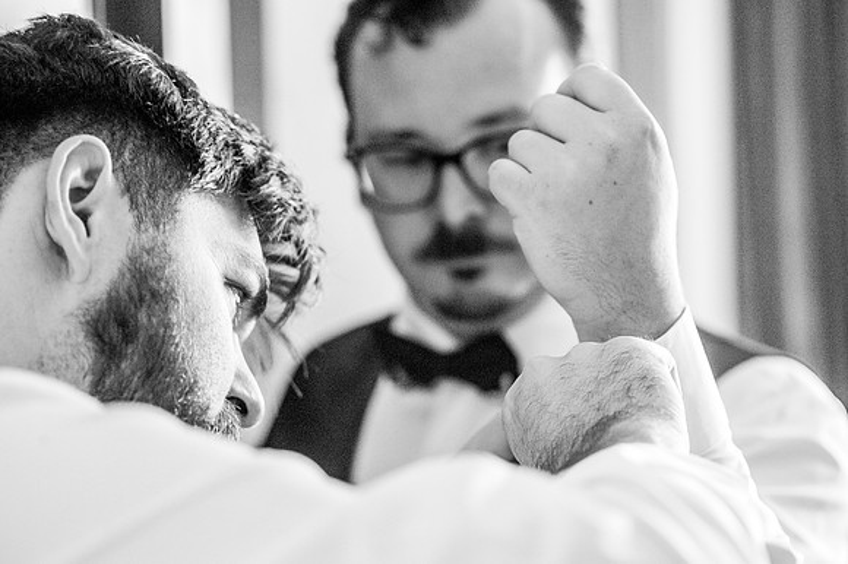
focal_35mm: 105
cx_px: 424
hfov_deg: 19.5
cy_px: 282
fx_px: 2472
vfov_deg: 13.0
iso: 2000
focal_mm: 105
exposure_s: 1/160
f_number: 4
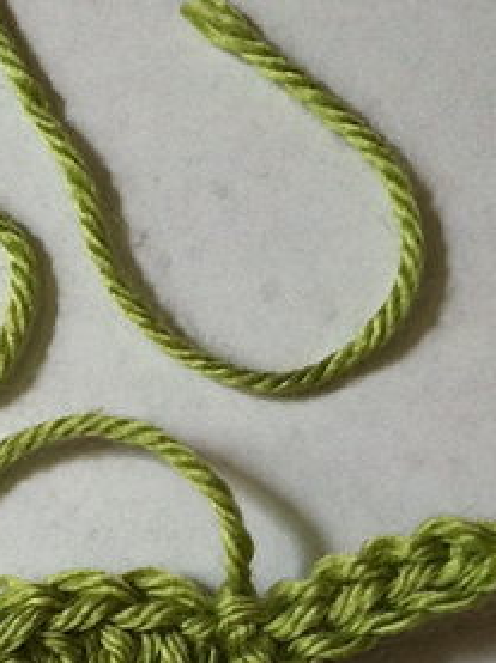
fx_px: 1551
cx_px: 91
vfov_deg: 24.0
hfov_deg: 18.0
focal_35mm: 81
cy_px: 479
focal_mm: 3.85
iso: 160
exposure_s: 1/15
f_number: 2.8
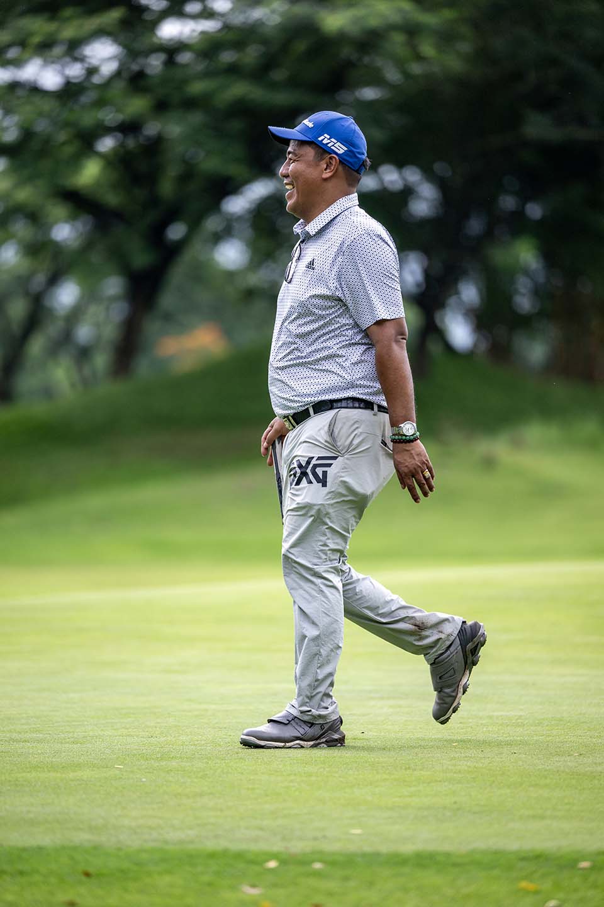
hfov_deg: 6.9
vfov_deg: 10.3
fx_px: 5033
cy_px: 454
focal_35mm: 200
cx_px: 302
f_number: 2.8
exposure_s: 1/2500
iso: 250
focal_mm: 200
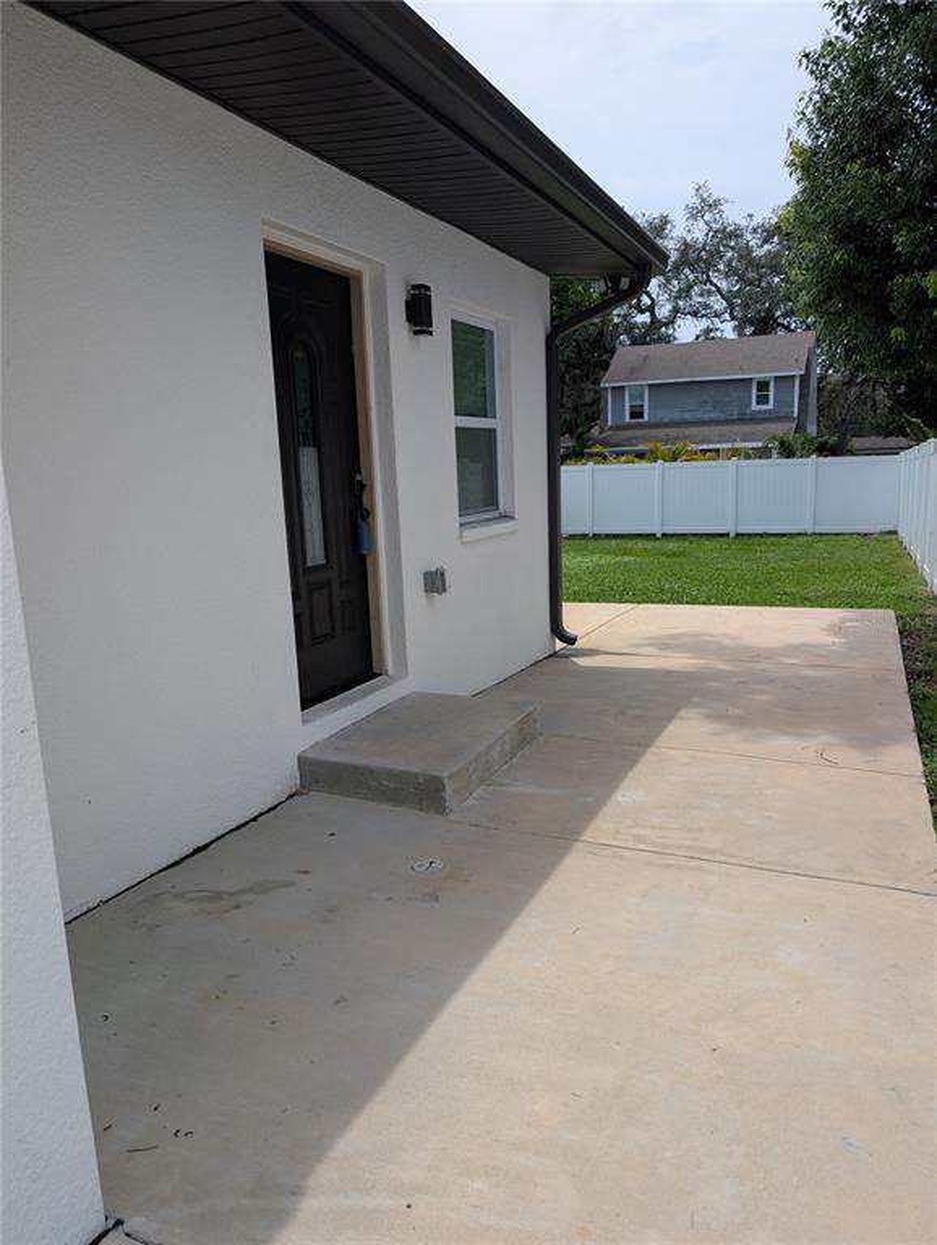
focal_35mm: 24
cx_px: 468
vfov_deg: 71.5
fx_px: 864
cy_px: 622
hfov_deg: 56.9
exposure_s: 1/1302
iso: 25
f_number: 1.68
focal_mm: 6.9
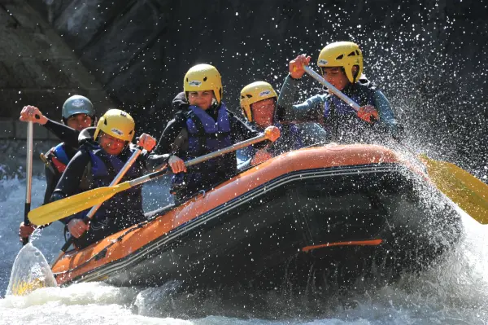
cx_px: 244
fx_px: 4063
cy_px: 162
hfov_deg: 6.9
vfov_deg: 4.6
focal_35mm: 300
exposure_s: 1/640
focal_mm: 300
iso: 800
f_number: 11
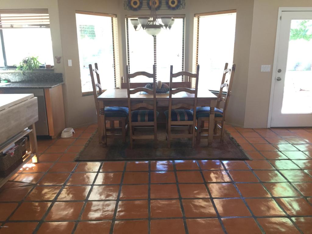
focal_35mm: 29
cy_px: 117
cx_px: 156
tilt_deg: -14.5
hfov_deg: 61.7
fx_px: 261
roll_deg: +0.9
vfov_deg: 48.2
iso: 125
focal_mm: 4.15
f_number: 2.2
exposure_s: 1/30
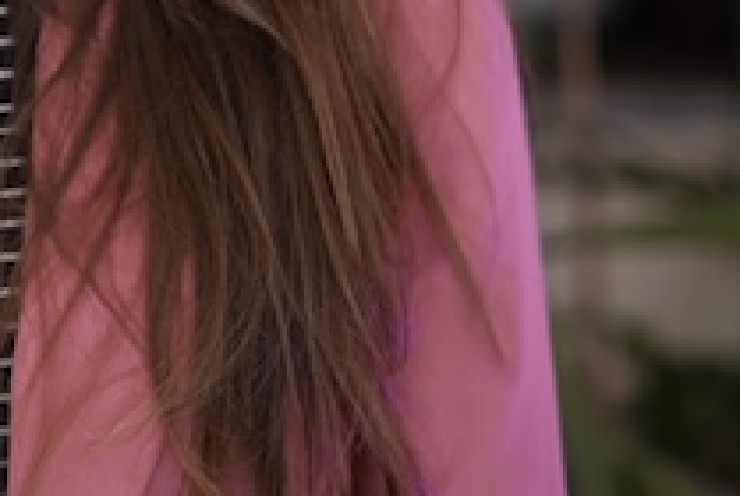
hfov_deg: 13.3
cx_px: 142
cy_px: -239
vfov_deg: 8.8
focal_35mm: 153
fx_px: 3149
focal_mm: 50
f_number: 1.8
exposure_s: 1/200
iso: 1000
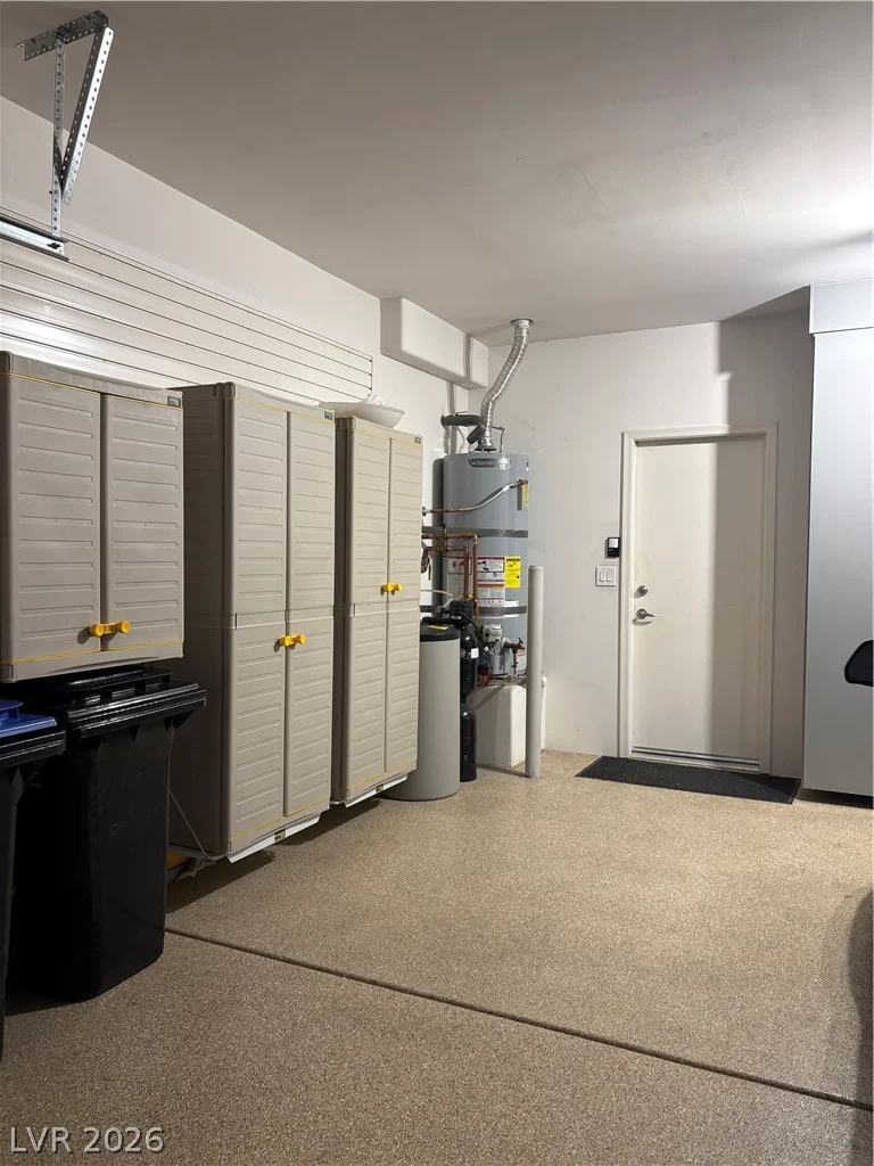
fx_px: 875
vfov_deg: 67.3
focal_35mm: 26
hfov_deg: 53.1
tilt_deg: -2.1
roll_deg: -1.1
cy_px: 583
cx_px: 437
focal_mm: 5.96
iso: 125
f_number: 1.6
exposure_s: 1/60
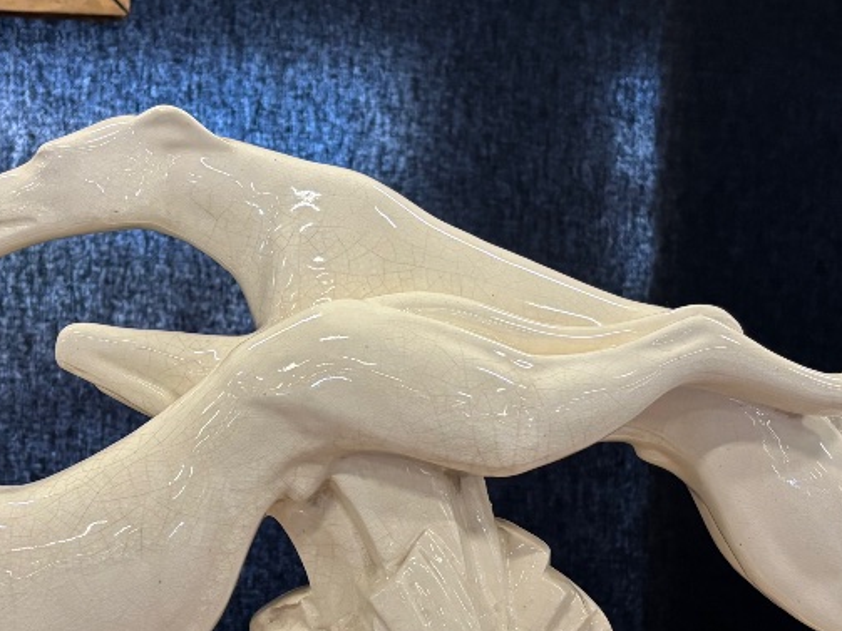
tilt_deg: -4.6
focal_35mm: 62
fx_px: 1508
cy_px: 452
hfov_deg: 31.2
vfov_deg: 23.5
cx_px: 360
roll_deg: -0.4
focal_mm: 5.96
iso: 200
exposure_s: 1/60
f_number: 1.6
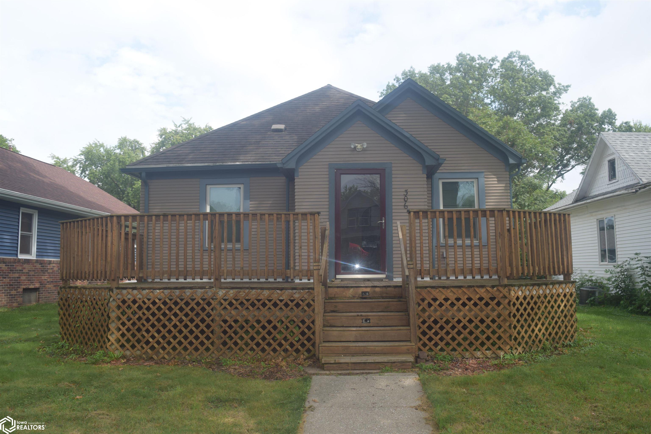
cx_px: 326
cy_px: 217
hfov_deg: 61.9
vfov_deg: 43.6
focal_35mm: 30
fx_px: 542
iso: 100
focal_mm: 20
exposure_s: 1/200
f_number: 7.1
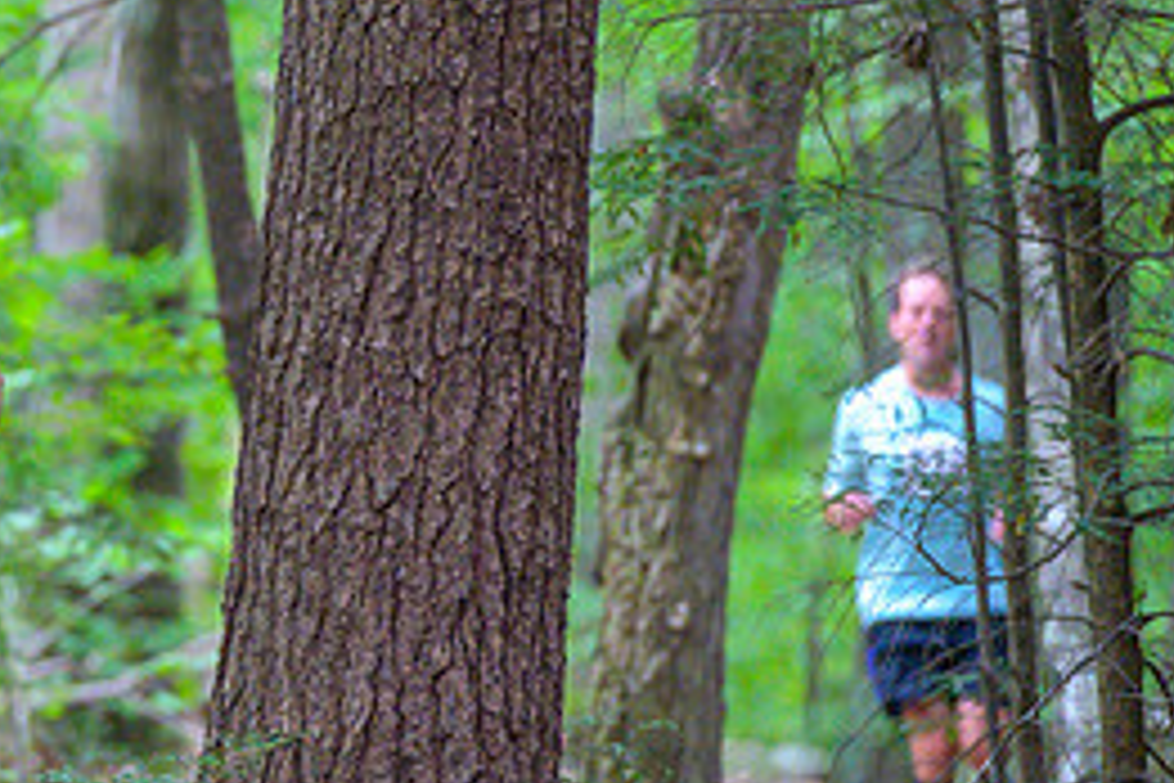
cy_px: 360
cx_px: -99
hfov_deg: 4.6
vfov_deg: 3.1
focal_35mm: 444
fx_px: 14478
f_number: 4
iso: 8000
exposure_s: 1/200
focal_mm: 200
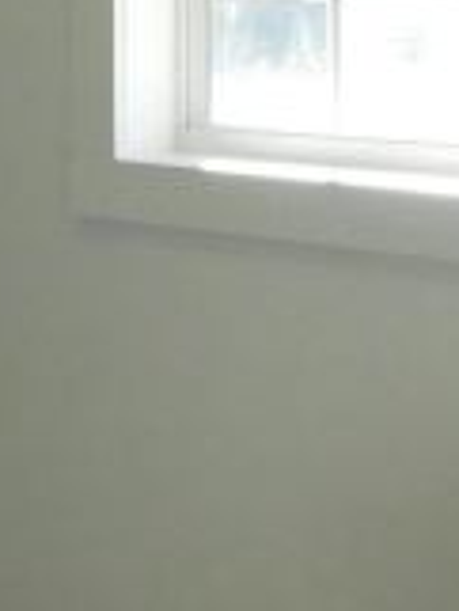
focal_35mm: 116
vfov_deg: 16.6
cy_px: 2
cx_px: -182
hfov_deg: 12.3
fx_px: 2048
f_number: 3.2
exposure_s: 1/160
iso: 125
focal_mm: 4.9
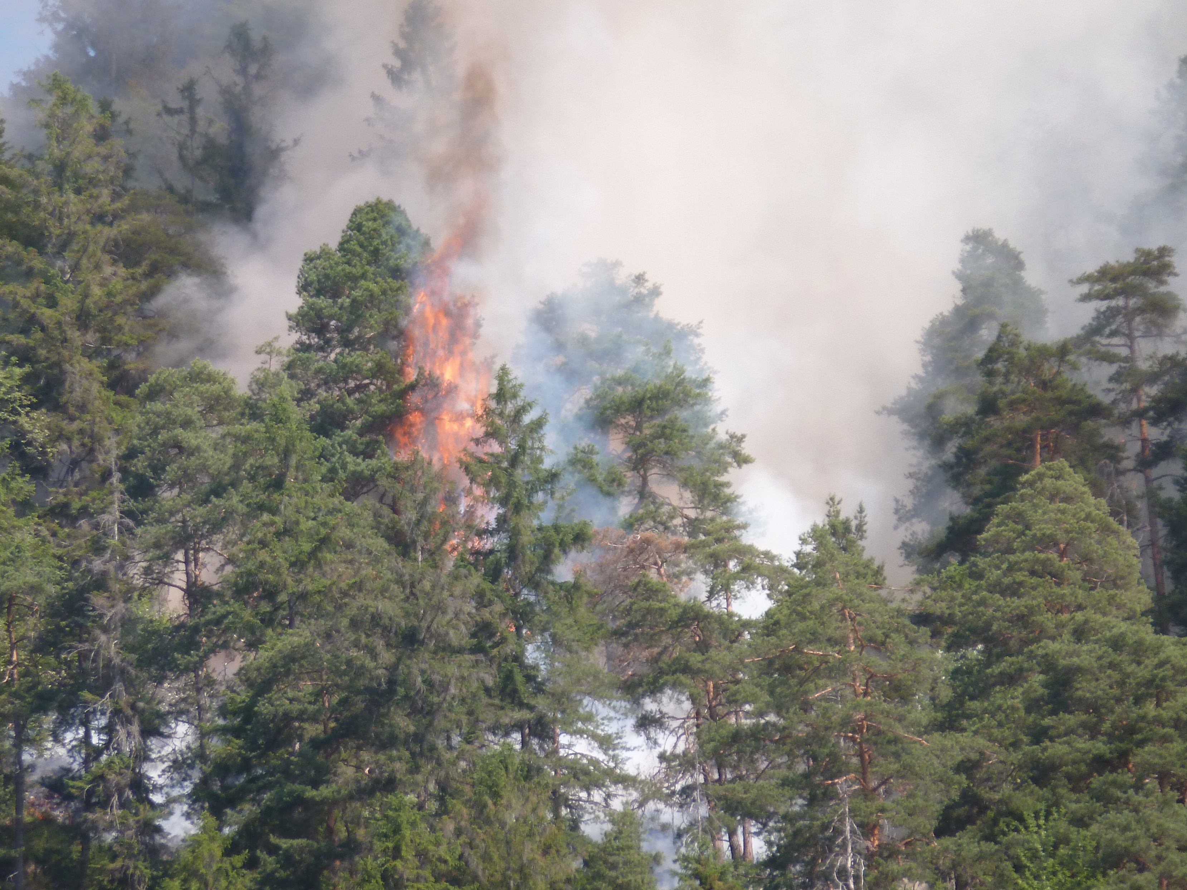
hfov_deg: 5.0
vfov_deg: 3.7
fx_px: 13649
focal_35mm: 398
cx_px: 594
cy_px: 445
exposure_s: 1/125
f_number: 5.9
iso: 100
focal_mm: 68.8
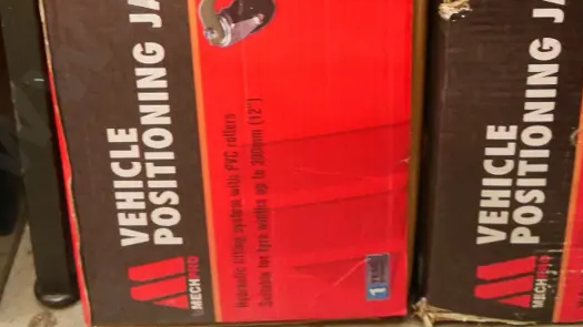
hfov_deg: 40.6
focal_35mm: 51
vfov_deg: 19.4
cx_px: 272
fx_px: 788
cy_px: -206
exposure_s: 1/40
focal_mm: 12
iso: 3200
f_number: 3.7
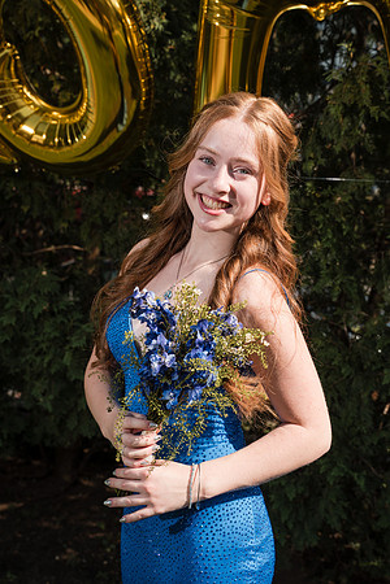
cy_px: 292
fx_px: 910
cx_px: 195
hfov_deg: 24.2
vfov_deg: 35.6
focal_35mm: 56
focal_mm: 56
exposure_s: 1/250
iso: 100
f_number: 6.3
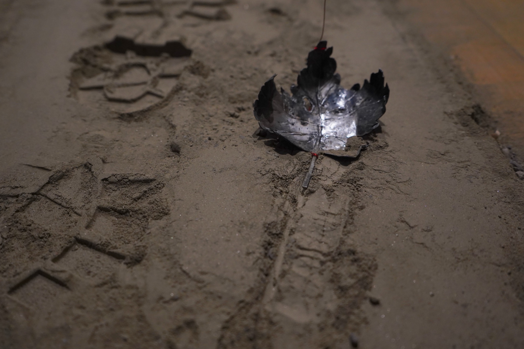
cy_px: 170
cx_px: 256
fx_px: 422
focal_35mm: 29
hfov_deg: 63.7
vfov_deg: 45.0
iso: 2500
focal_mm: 28
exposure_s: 1/500
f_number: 4.5
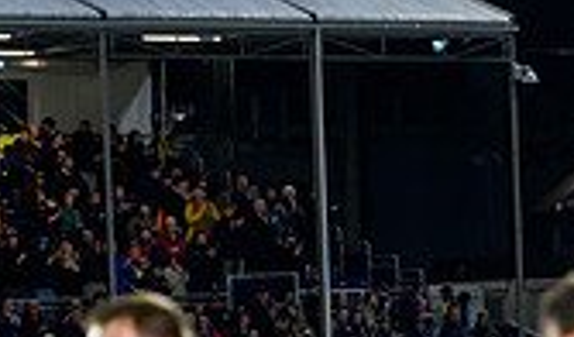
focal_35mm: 401
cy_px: 654
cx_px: 761
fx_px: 6168
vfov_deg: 3.1
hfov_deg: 5.3
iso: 4000
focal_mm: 90
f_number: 3.2
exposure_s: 1/1250
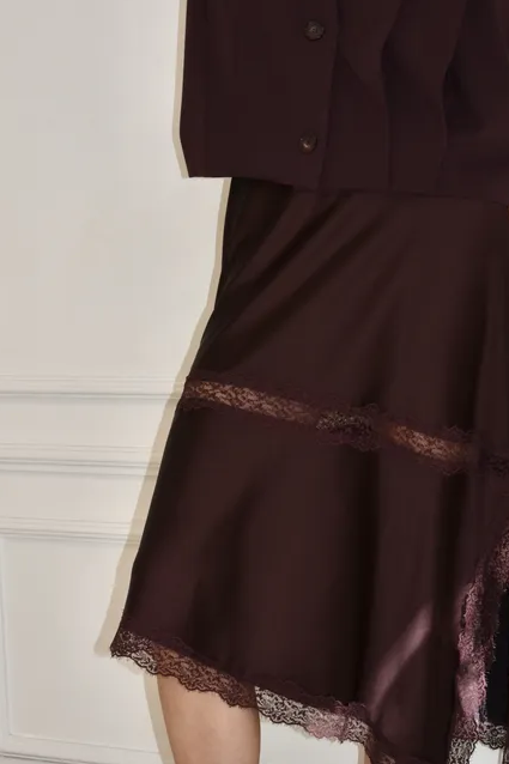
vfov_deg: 25.5
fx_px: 1676
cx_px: 303
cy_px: 513
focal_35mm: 79
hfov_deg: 17.3
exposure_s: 1/200
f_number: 4.2
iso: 200
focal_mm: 32
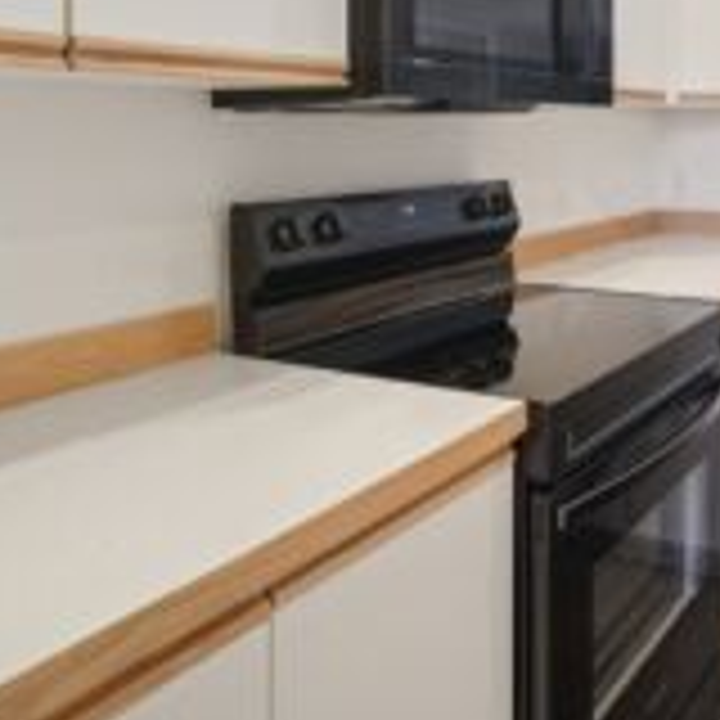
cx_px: 666
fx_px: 800
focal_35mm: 34
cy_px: 133
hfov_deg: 43.6
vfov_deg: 45.7
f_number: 8
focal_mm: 16
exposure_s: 1/50
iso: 1600
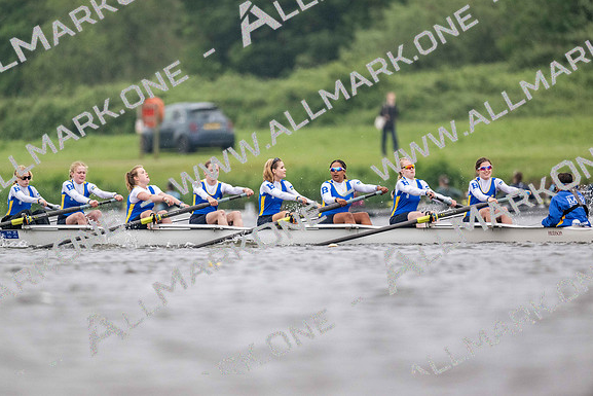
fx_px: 9935
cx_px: 296
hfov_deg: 3.4
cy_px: 198
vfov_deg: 2.3
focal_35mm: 603
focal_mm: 600
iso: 2500
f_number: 4
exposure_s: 1/2000
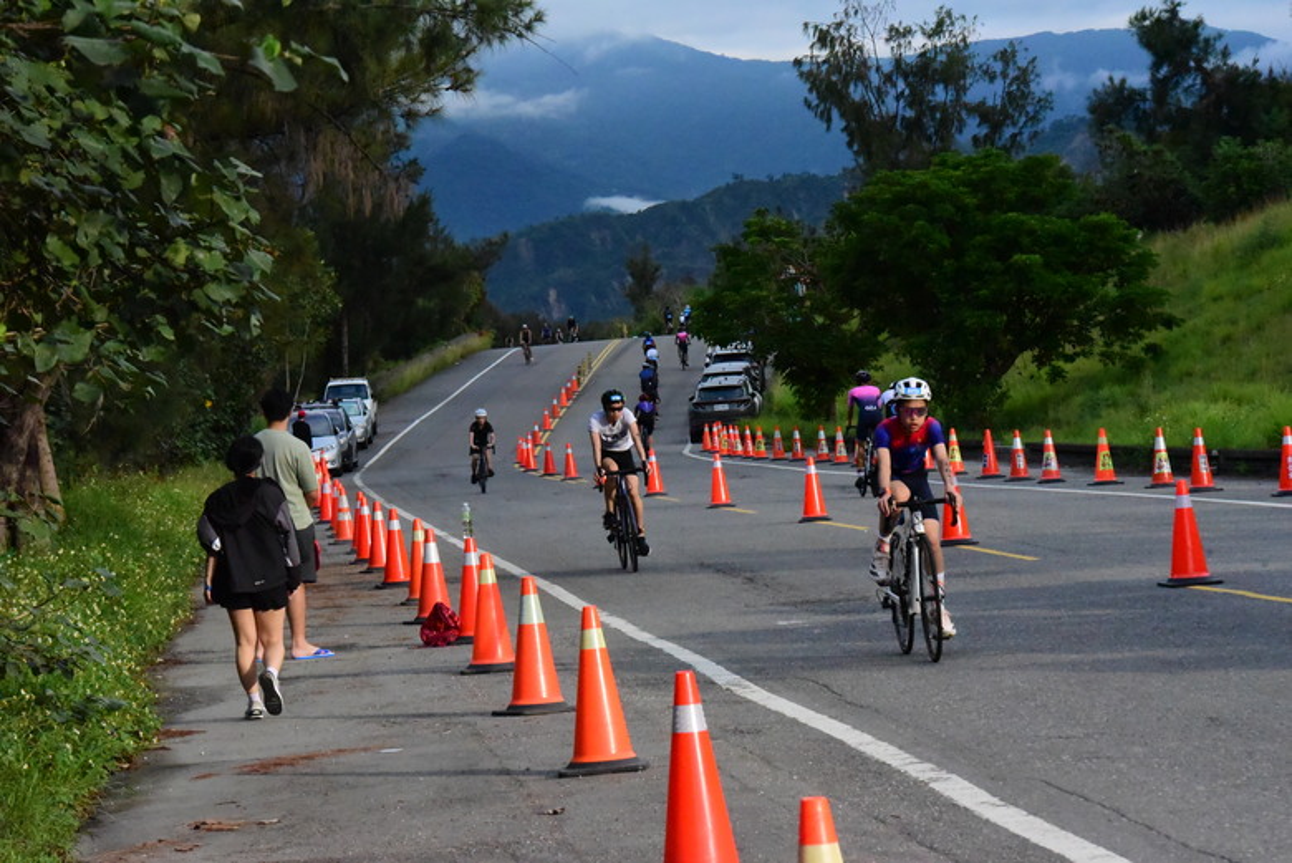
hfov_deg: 15.2
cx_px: 646
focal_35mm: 135
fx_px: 4847
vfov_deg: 10.2
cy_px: 432
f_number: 16
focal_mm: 135
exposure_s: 1/3200
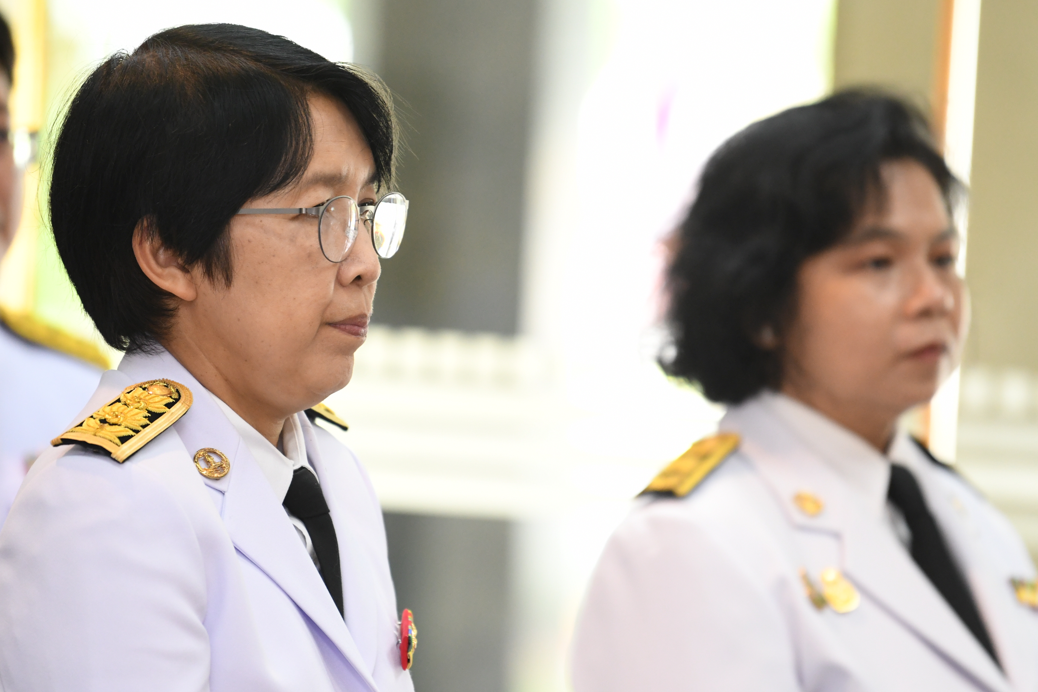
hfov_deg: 6.9
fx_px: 8621
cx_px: 562
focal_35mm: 299
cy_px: 359
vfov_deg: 4.6
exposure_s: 1/200
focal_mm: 200
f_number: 2.8
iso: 2000
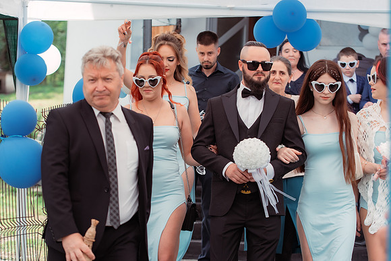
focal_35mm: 101
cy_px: 118
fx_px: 1096
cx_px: 190
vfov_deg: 13.6
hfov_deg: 20.2
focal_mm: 90
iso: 400
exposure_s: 1/800
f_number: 4
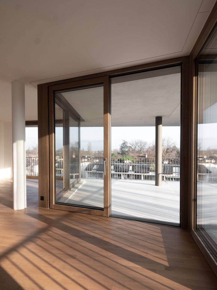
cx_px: 108
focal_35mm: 18
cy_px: 145
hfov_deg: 71.6
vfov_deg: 87.8
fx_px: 150
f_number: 32
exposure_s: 1/2
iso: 100
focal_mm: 23
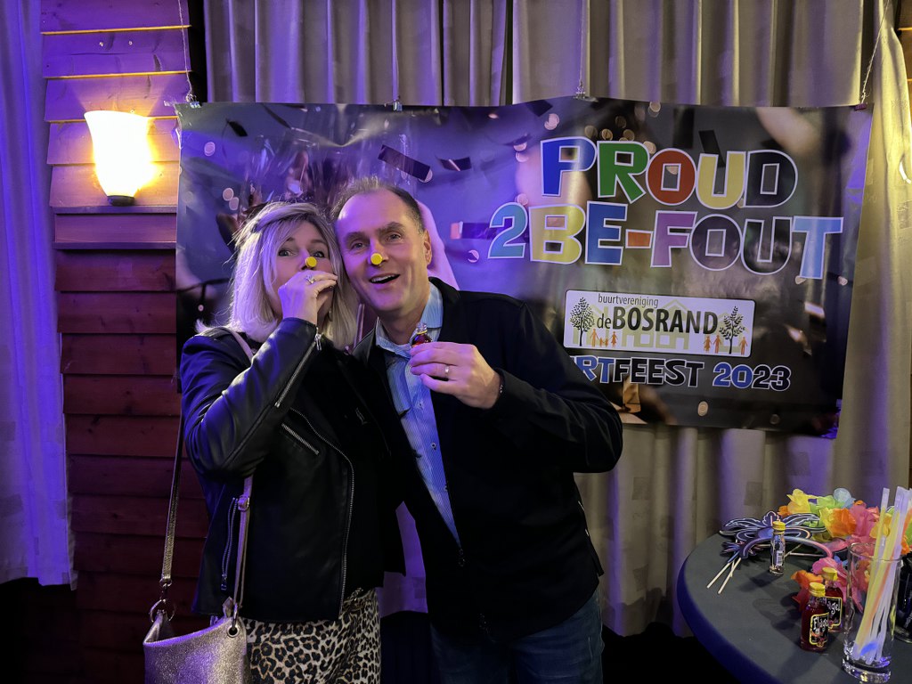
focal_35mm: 24
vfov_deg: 56.8
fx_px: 632
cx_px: 456
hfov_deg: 71.6
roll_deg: +0.7
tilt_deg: -5.0
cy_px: 342
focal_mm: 6.86
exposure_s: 1/25
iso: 1250
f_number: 1.78
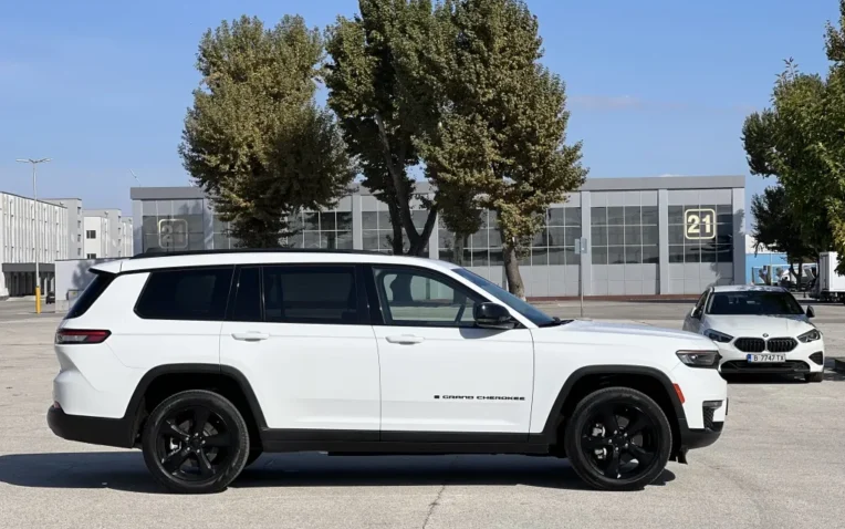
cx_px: 422
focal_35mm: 82
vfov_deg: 15.9
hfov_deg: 25.2
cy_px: 283
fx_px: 1889
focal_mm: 9
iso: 32
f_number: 2.8
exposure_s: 1/1531
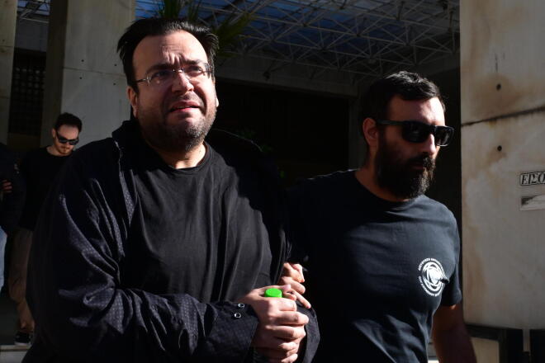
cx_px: 272
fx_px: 636
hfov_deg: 46.4
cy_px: 182
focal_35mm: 42
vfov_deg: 31.9
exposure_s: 1/800
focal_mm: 28
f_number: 11
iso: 1000
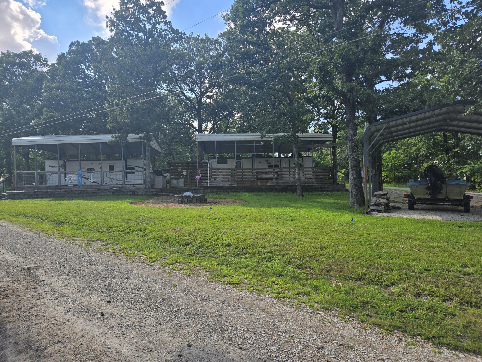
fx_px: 320
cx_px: 241
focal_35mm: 23
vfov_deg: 58.9
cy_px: 181
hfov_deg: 73.9
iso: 25
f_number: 1.8
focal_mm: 5.4
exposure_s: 1/1245
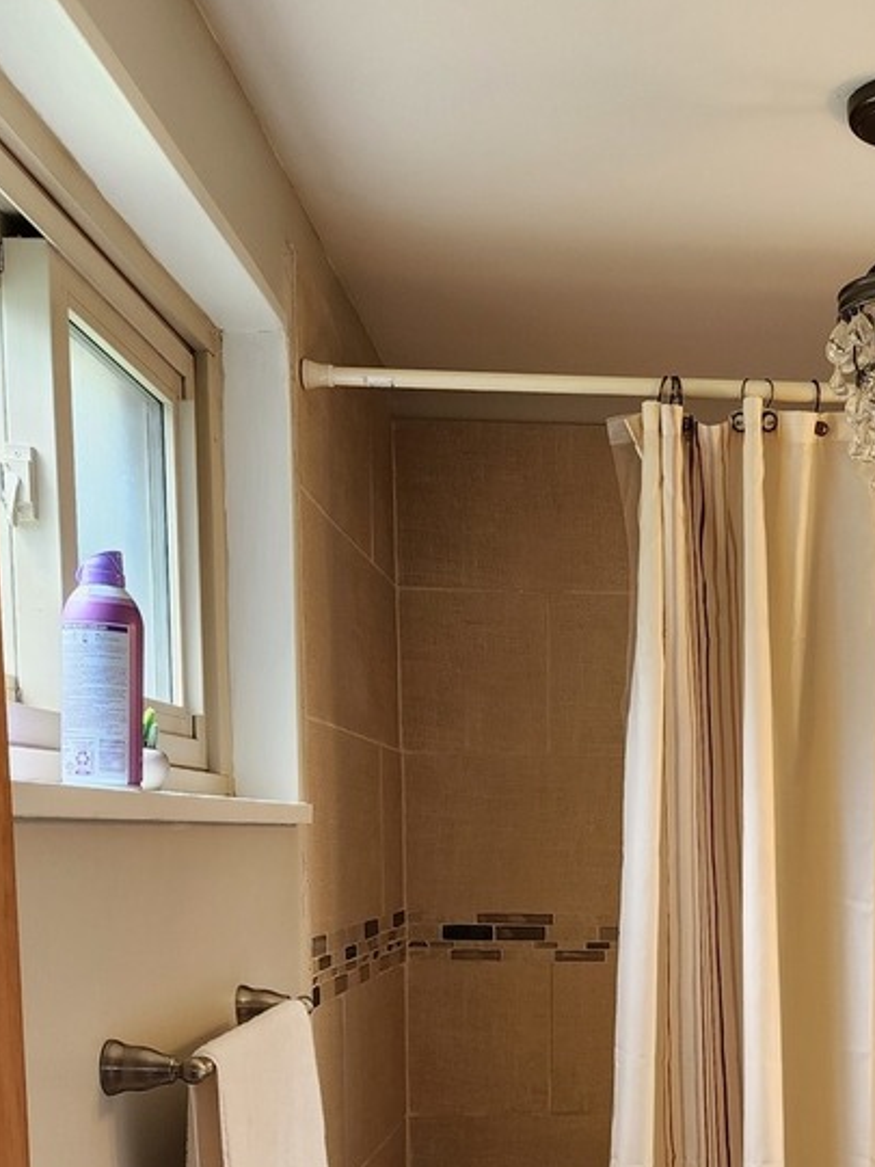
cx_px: 724
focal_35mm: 46
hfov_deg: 30.6
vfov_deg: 38.9
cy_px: 1009
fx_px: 1550
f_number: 1.8
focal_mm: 6.4
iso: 125
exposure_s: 1/120
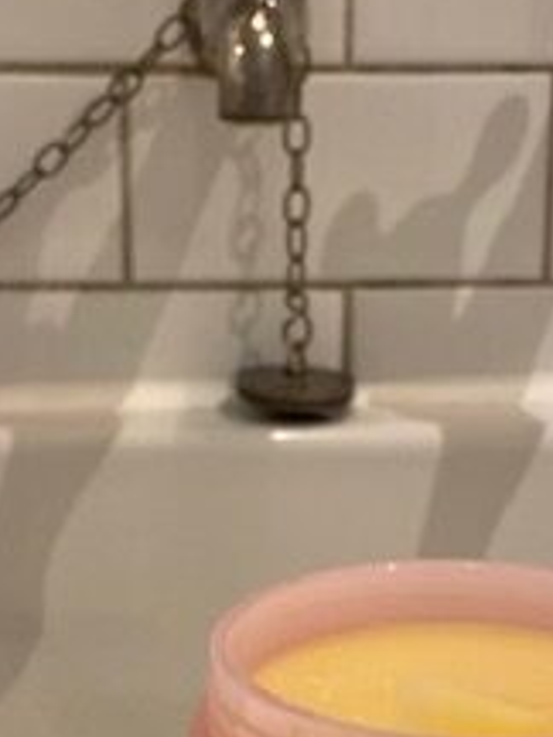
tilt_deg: -12.9
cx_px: 232
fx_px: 1640
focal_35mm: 77
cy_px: 444
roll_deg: +1.0
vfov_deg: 25.3
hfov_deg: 19.1
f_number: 1.8
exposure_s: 1/50
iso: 200
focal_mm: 4.25
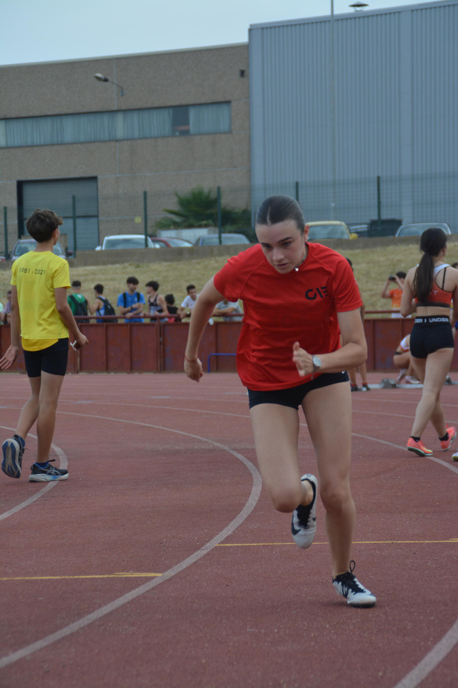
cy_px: 344
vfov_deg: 13.7
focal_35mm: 150
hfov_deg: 9.1
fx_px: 2863
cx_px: 229
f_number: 5.6
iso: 800
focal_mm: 100
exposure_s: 1/640
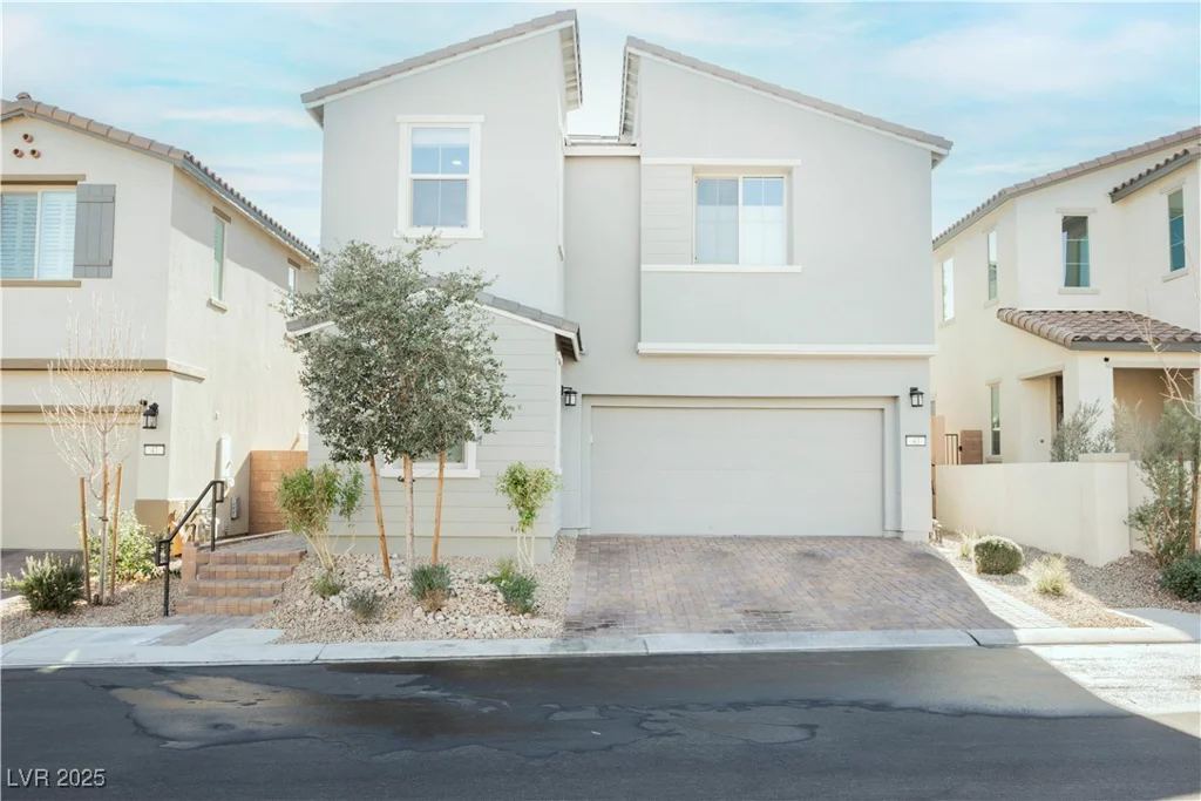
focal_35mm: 30
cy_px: 400
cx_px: 600
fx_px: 1001
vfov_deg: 43.6
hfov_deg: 61.9
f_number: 8
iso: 100
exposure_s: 1/100
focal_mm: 30
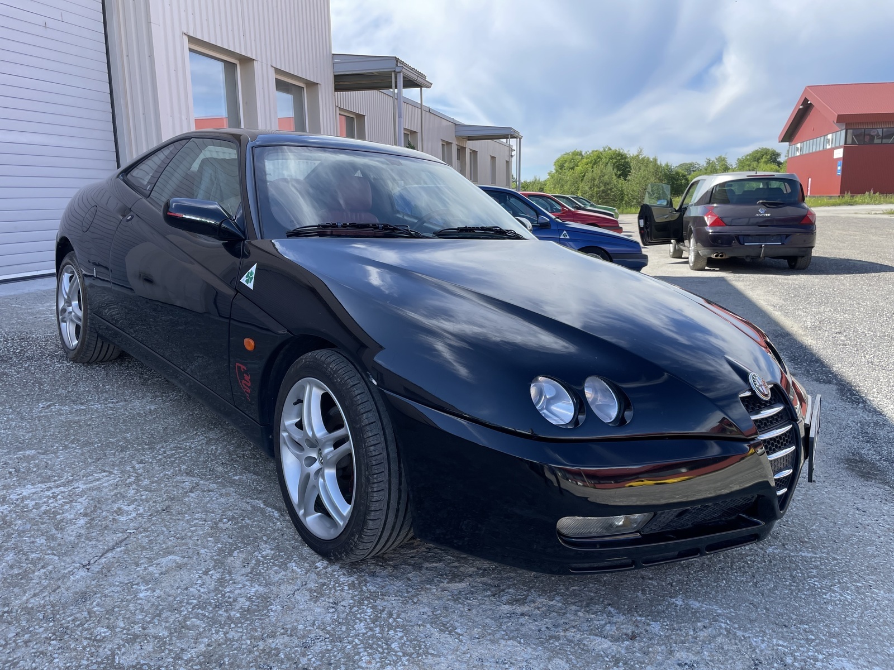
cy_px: 335
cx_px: 447
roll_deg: +1.6
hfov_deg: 67.3
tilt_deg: -11.2
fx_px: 671
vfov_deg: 53.1
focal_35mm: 26
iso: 32
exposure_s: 1/1024
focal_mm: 4.2
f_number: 1.6
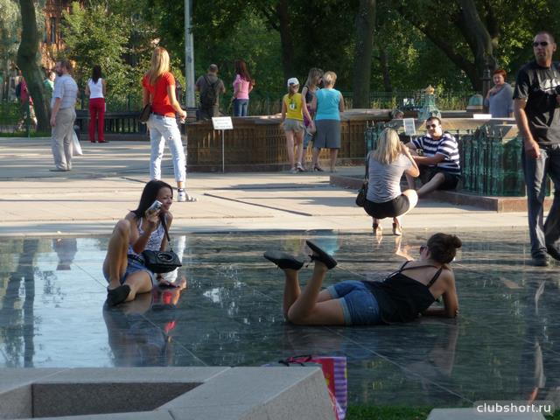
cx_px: 280
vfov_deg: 13.2
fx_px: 1812
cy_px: 210
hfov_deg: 17.6
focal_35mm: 112
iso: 100
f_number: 4.7
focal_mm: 19.1
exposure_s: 1/160
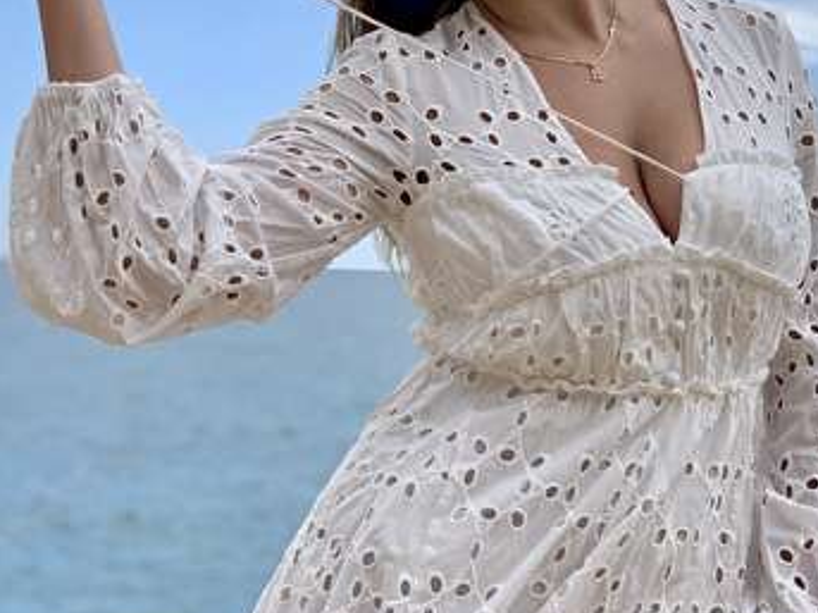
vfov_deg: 15.1
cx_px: 413
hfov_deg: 20.2
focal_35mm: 97
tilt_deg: +5.0
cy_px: 107
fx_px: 2291
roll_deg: -2.4
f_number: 2.4
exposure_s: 1/1295
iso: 16
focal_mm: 6
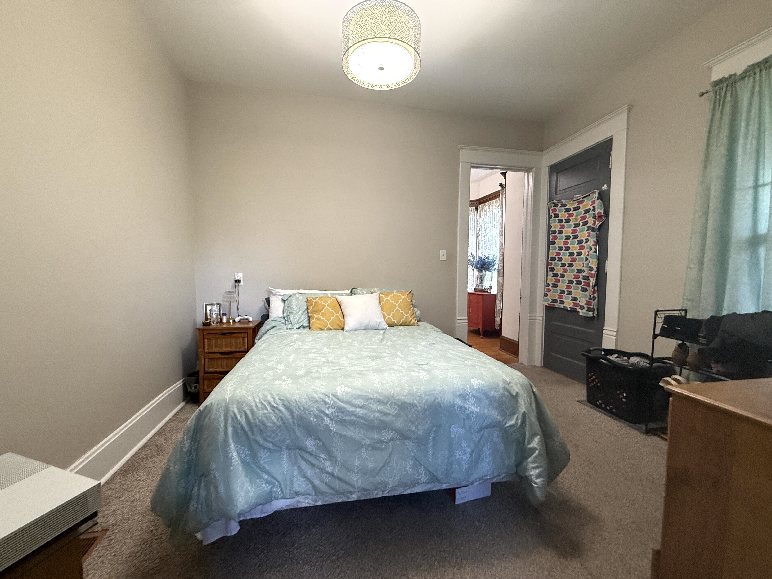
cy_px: 290
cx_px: 386
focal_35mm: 14
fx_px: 312
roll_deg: -1.9
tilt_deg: -2.8
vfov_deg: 85.7
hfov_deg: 102.1
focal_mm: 2.22
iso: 500
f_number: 2.2
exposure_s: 1/120
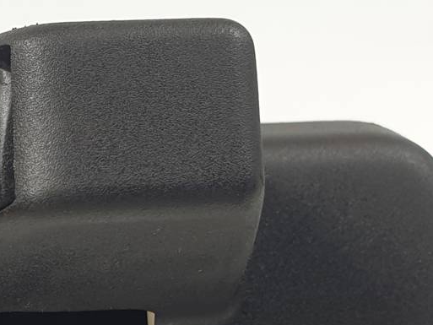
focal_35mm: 73
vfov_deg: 19.1
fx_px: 913
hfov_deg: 24.5
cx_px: -65
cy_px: 388
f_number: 2.4
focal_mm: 4.3
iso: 50
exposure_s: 1/100
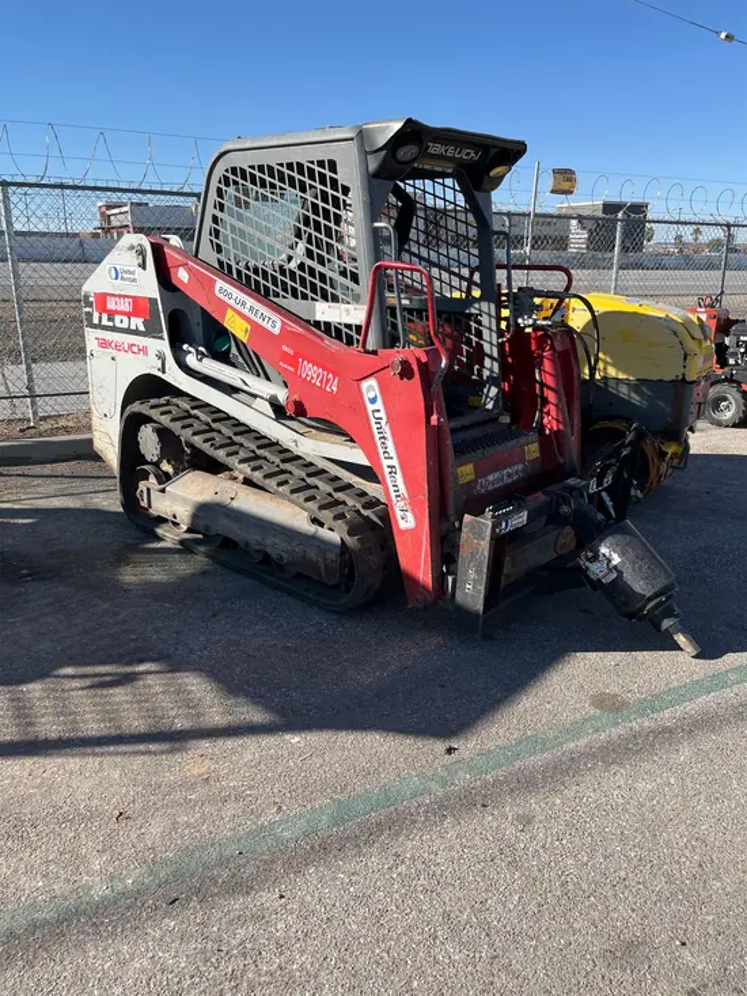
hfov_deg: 53.1
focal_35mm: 26
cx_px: 374
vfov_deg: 67.3
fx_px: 748
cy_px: 498
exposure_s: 1/2463
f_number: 1.6
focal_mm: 5.1
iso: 50
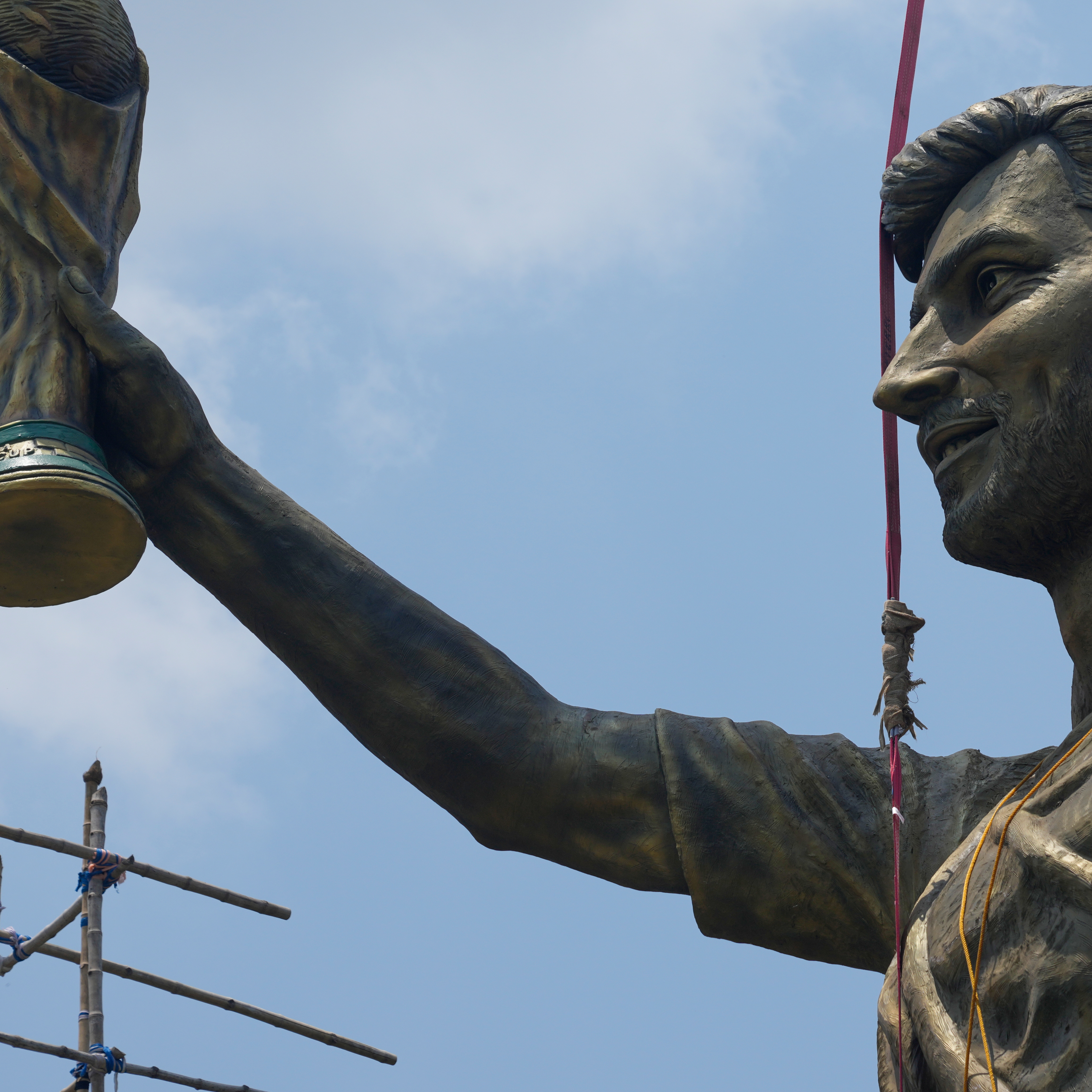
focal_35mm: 165
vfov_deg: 10.6
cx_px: 808
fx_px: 5889
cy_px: 451
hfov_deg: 10.6
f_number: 8
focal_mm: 104
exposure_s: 1/1000
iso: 200
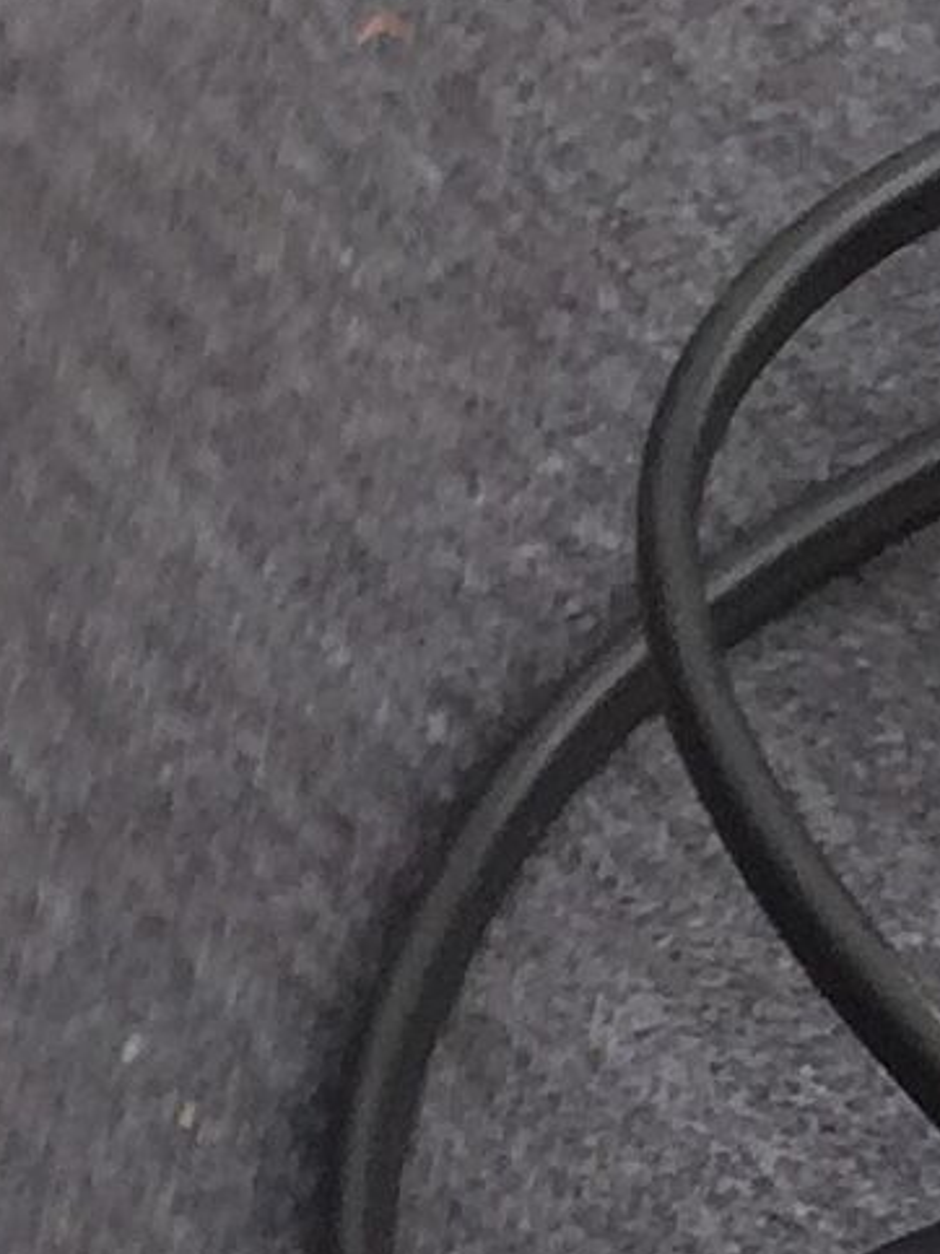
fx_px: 7100
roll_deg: -1.9
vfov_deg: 9.8
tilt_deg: -40.7
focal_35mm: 196
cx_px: -1384
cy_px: -683
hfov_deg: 7.1
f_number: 2.2
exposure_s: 1/444
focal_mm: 4.15
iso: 32
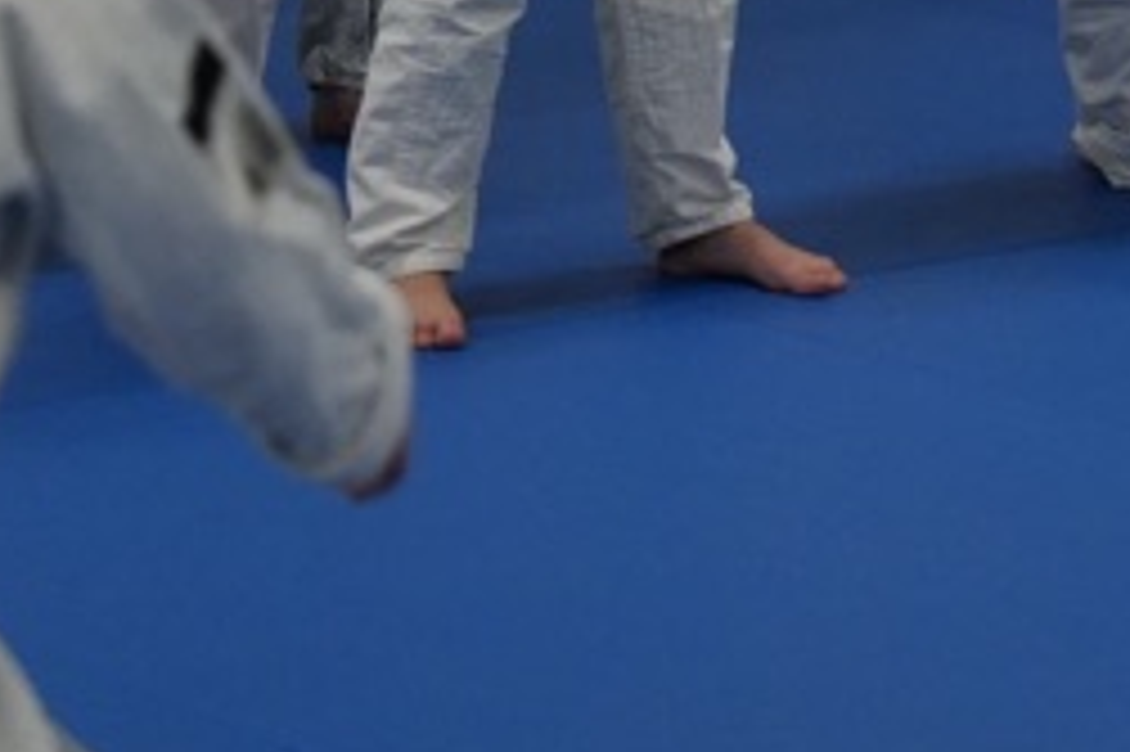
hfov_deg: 7.6
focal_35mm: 268
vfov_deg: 5.0
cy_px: -932
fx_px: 8406
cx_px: 1670
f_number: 2.8
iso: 3200
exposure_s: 1/800
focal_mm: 56
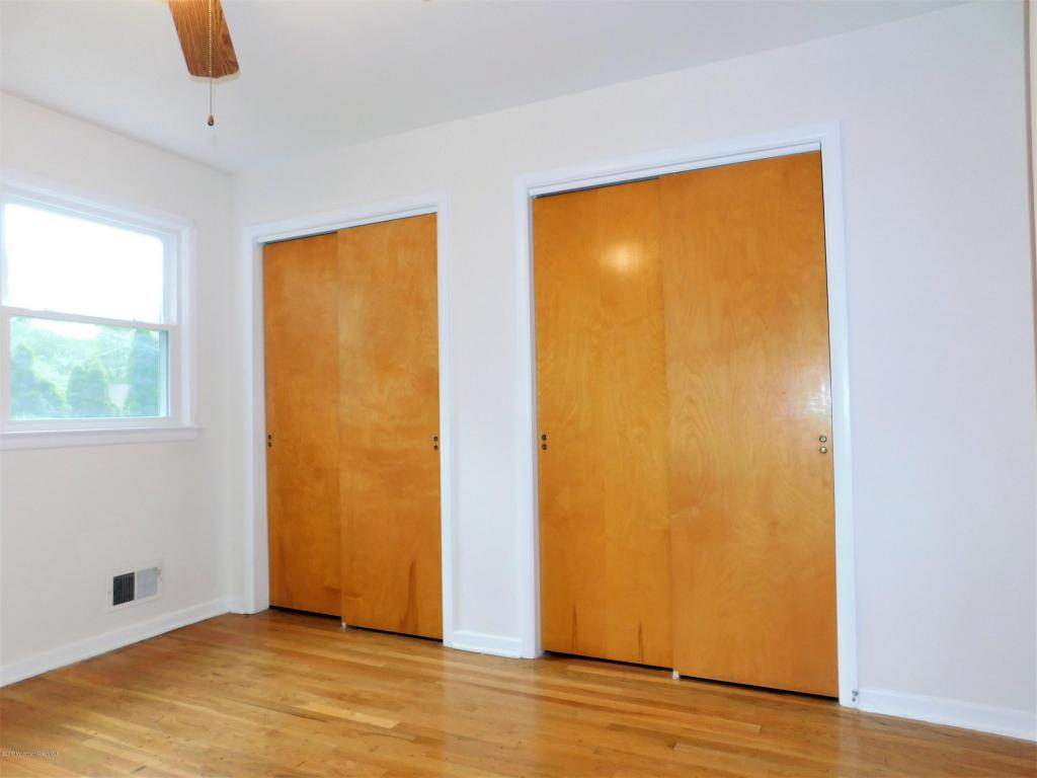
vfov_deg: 58.9
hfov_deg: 73.9
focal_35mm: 23
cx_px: 518
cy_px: 389
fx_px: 689
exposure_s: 1/30
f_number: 3
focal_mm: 4
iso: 200
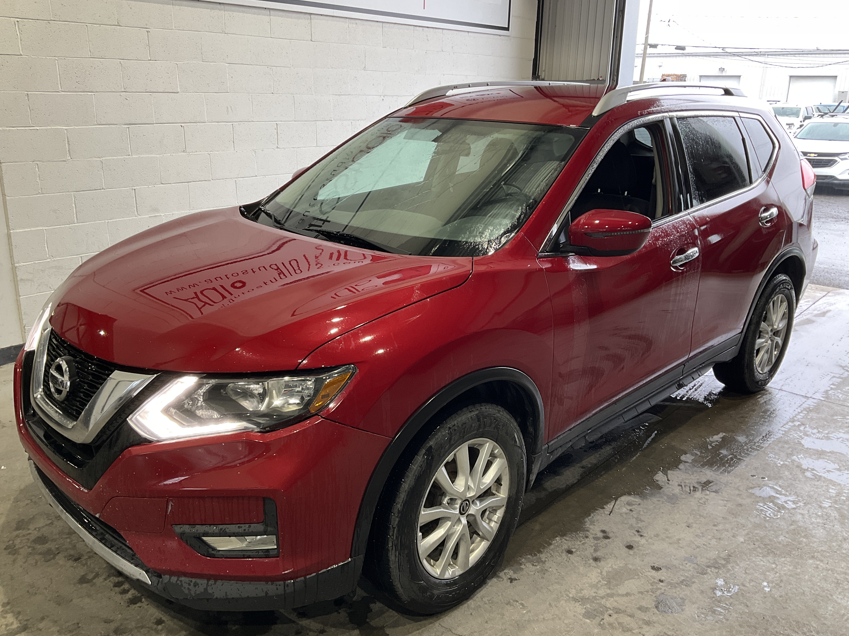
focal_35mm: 30
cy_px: 321
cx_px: 414
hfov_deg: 60.0
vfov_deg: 46.8
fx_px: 736
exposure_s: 1/60
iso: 40
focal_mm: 3
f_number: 1.8
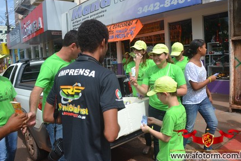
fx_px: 214
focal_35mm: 32
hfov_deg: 58.7
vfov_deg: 41.1
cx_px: 122
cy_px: 80
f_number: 9
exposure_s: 1/320
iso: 100
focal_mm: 20
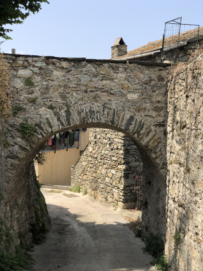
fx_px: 407
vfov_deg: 36.8
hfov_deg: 28.0
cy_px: 136
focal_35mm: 52
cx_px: 102
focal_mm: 6
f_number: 2.4
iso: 16
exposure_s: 1/736
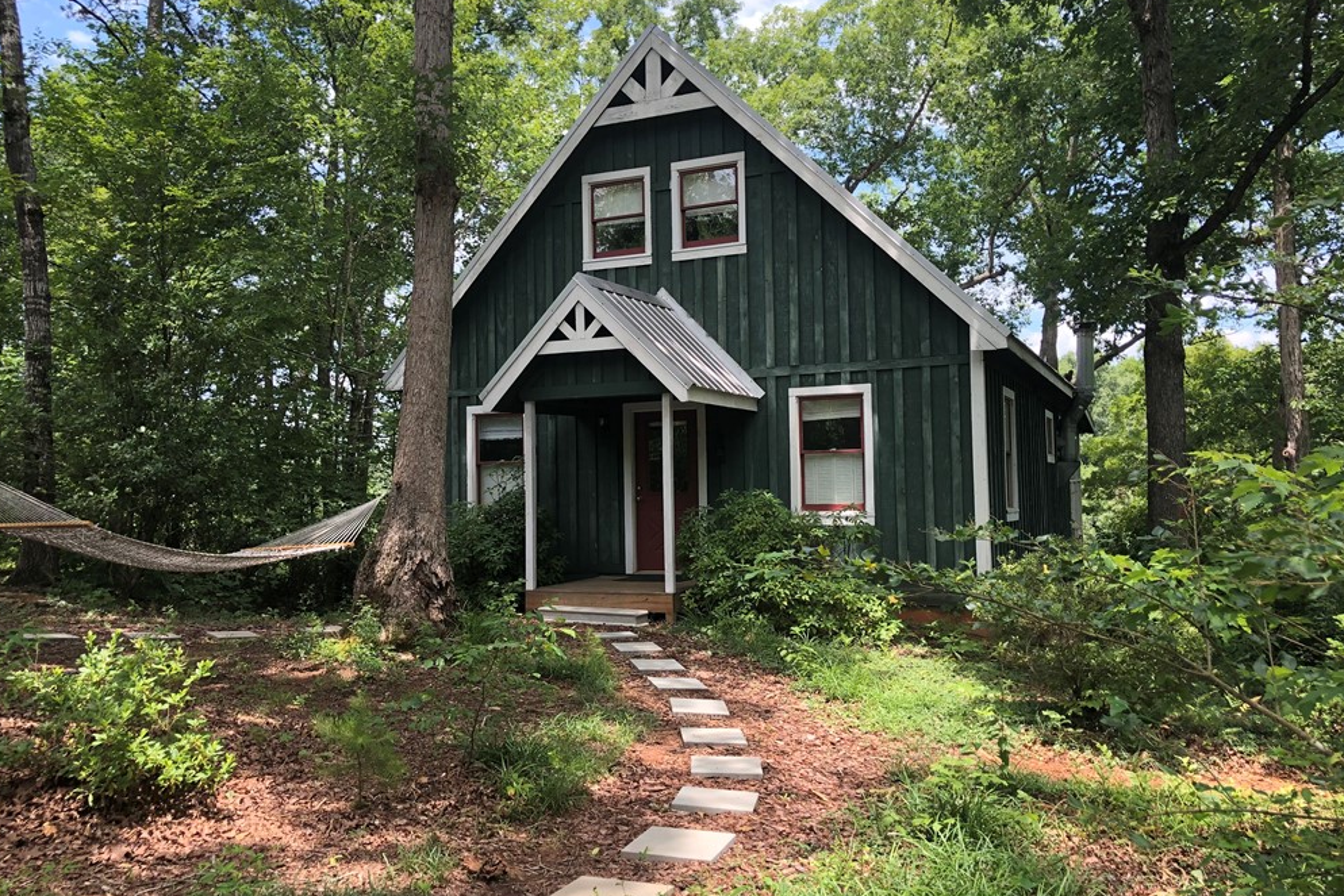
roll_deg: +1.1
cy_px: 455
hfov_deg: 61.9
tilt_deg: +1.2
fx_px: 1120
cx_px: 653
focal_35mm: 30
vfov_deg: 43.6
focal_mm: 3.99
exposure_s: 1/249
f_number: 1.8
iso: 20
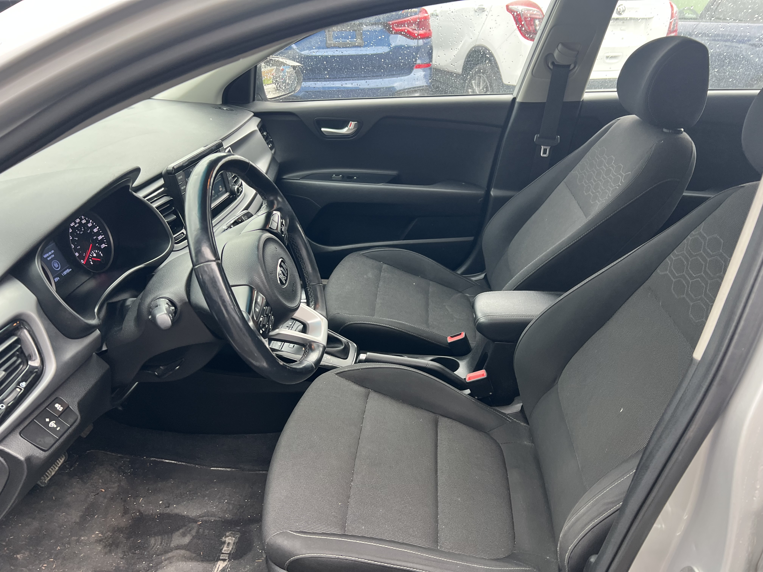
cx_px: 382
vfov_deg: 53.1
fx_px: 573
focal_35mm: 26
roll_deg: -1.0
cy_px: 286
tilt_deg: -28.7
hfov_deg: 67.3
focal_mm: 5.7
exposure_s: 1/121
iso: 125
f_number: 1.5
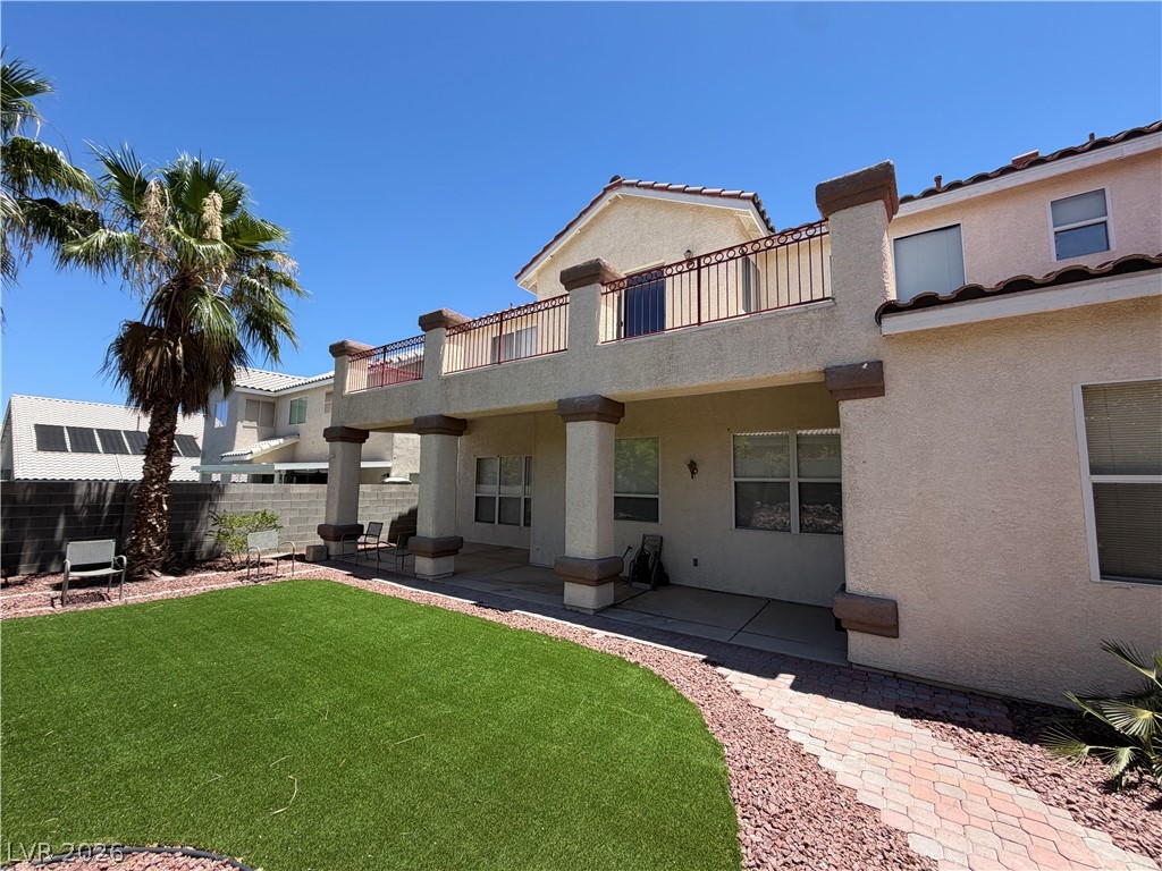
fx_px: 470
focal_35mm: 14
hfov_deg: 102.1
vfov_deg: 85.7
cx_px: 581
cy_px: 436
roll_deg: -1.2
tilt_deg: +6.2
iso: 32
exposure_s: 1/770
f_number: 2.2
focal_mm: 2.22
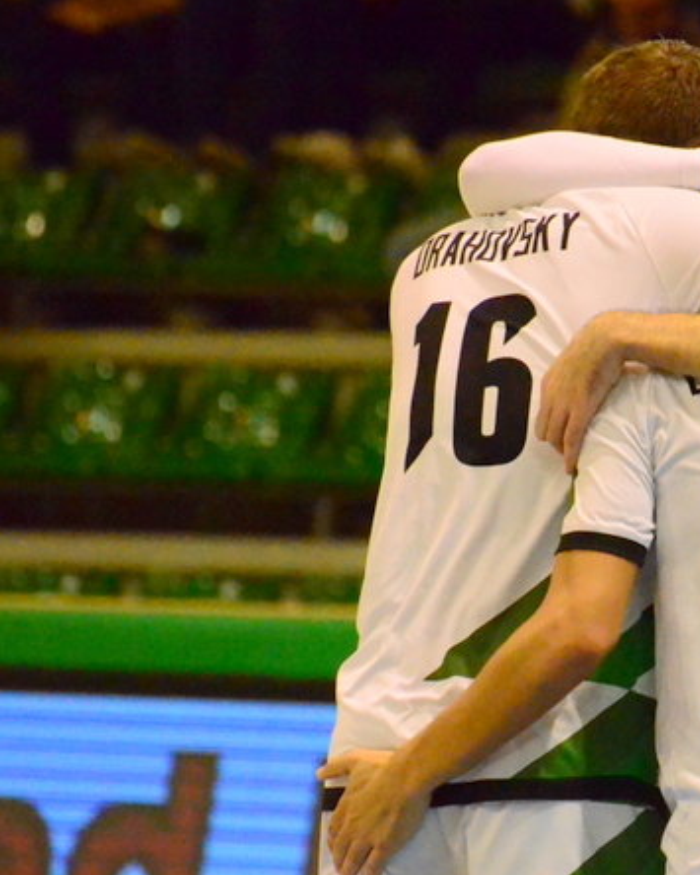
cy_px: 378
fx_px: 16217
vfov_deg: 3.1
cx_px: 852
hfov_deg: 2.5
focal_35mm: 626
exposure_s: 1/800
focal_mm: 220
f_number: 5.3
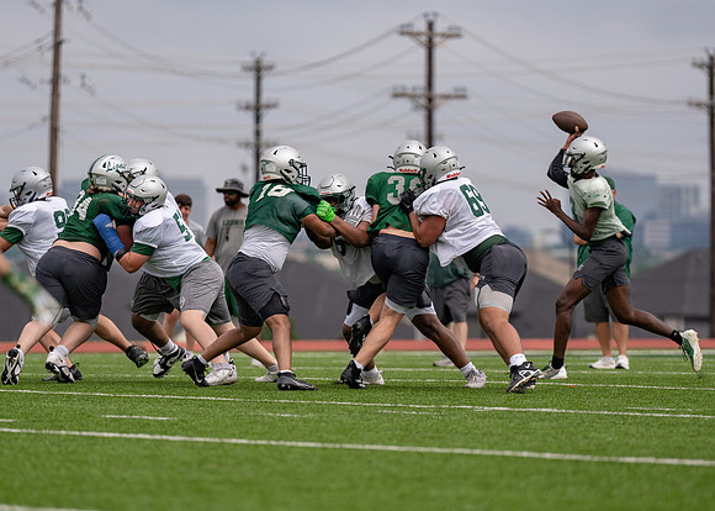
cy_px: 294
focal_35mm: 245
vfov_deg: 5.9
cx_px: 389
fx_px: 4965
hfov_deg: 8.2
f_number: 2.8
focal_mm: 200
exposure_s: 1/6400
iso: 200
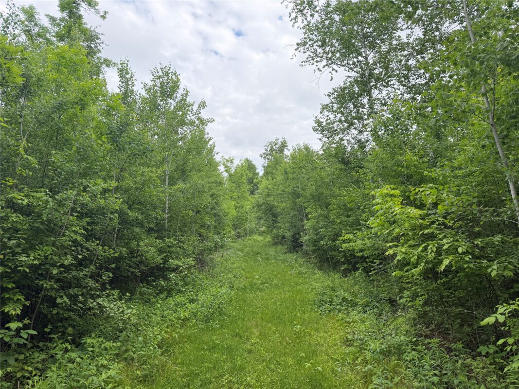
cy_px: 194
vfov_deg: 56.8
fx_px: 360
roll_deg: -0.8
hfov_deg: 71.6
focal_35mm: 24
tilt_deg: +4.8
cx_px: 260
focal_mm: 6.76
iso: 80
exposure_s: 1/2525
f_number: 1.78
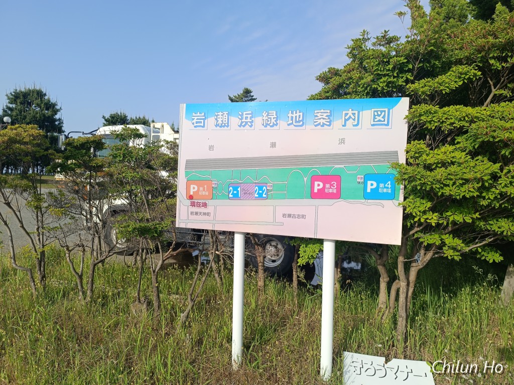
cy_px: 192
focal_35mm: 24
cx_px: 257
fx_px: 356
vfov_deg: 56.8
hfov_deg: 71.6
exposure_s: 1/551
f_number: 1.65
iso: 52
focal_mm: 6.14
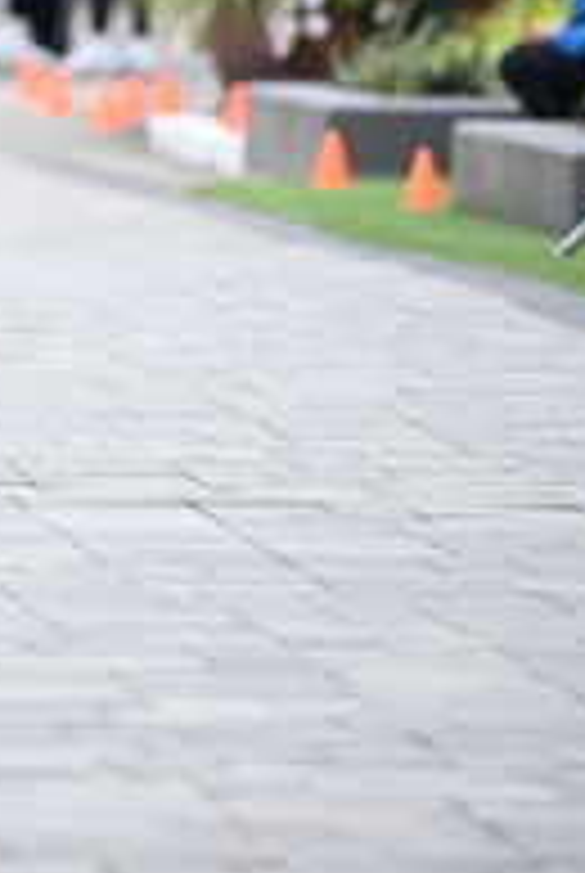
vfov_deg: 3.6
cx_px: -182
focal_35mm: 566
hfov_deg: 2.4
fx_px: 13746
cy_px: -86
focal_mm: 200
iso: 640
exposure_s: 1/2000
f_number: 2.8
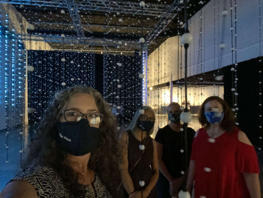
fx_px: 175
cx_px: 132
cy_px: 99
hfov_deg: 73.9
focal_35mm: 23
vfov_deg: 58.9
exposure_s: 1/15
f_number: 2.2
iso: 2000
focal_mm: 2.71
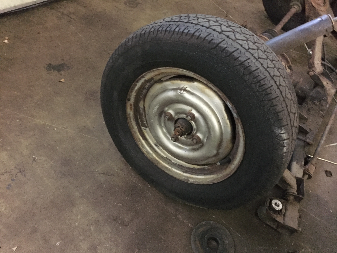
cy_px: 126
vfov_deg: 48.2
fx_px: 282
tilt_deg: -49.3
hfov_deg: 61.7
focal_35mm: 29
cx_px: 168
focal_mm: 4.15
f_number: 2.2
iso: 1000
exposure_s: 1/15
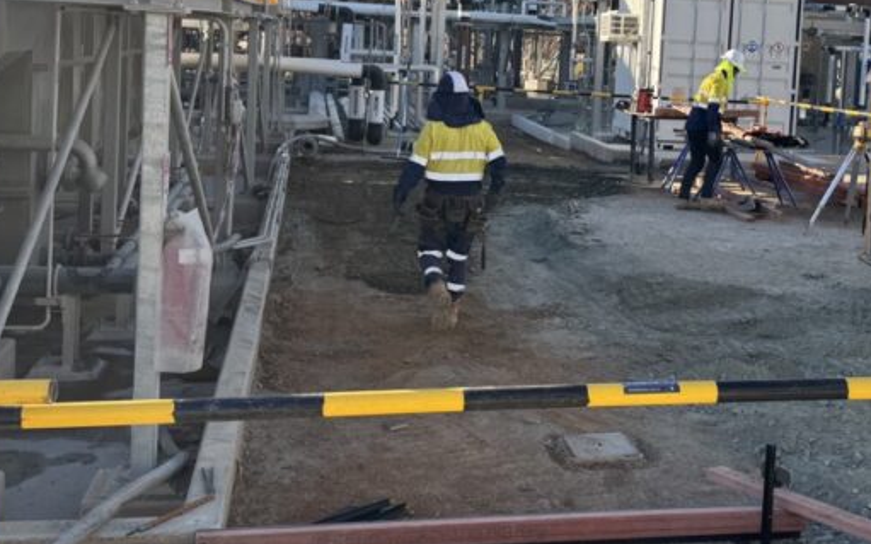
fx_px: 1210
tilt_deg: -3.2
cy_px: 140
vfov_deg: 25.0
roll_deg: -2.7
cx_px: 578
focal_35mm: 51
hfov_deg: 39.1
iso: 80
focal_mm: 6.76
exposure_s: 1/1112
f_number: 1.78
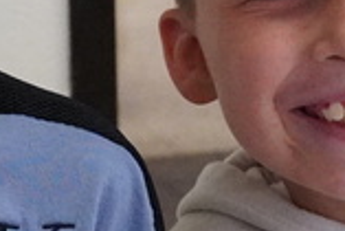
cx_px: 165
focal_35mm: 205
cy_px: 197
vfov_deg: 6.7
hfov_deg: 10.0
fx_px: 1969
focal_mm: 21
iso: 6400
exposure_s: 1/800
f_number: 4
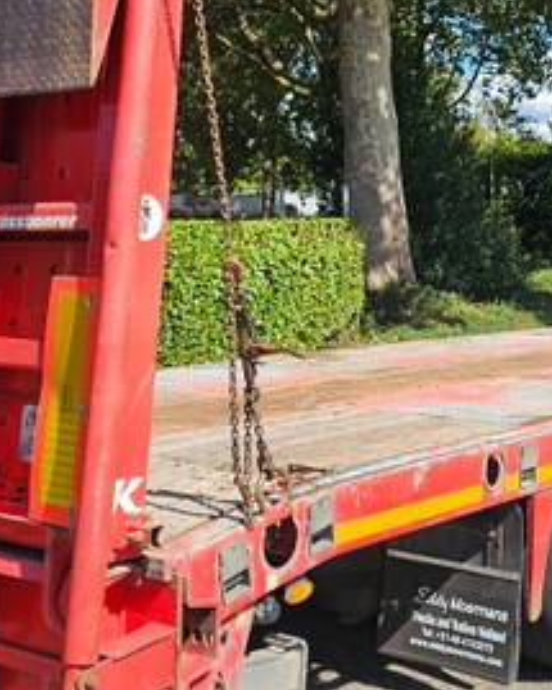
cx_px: 421
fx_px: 1287
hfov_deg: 23.9
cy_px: 187
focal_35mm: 63
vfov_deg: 29.6
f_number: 1.7
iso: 10
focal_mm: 6.3
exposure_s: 1/528
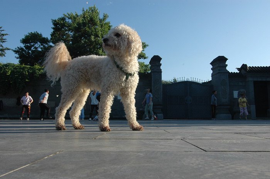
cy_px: 90
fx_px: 225
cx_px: 135
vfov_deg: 43.5
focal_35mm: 30
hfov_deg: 62.0
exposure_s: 1/160
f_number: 13
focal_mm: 20
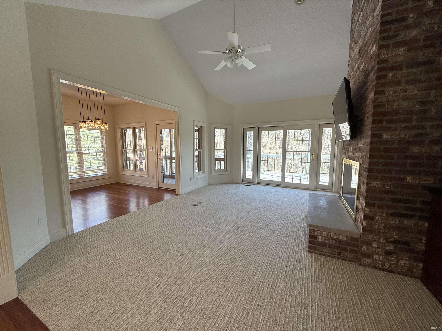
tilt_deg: -4.9
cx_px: 221
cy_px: 166
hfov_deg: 102.1
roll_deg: -0.1
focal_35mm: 14
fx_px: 179
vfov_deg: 85.7
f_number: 2.2
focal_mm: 2.22
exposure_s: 1/127
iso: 64
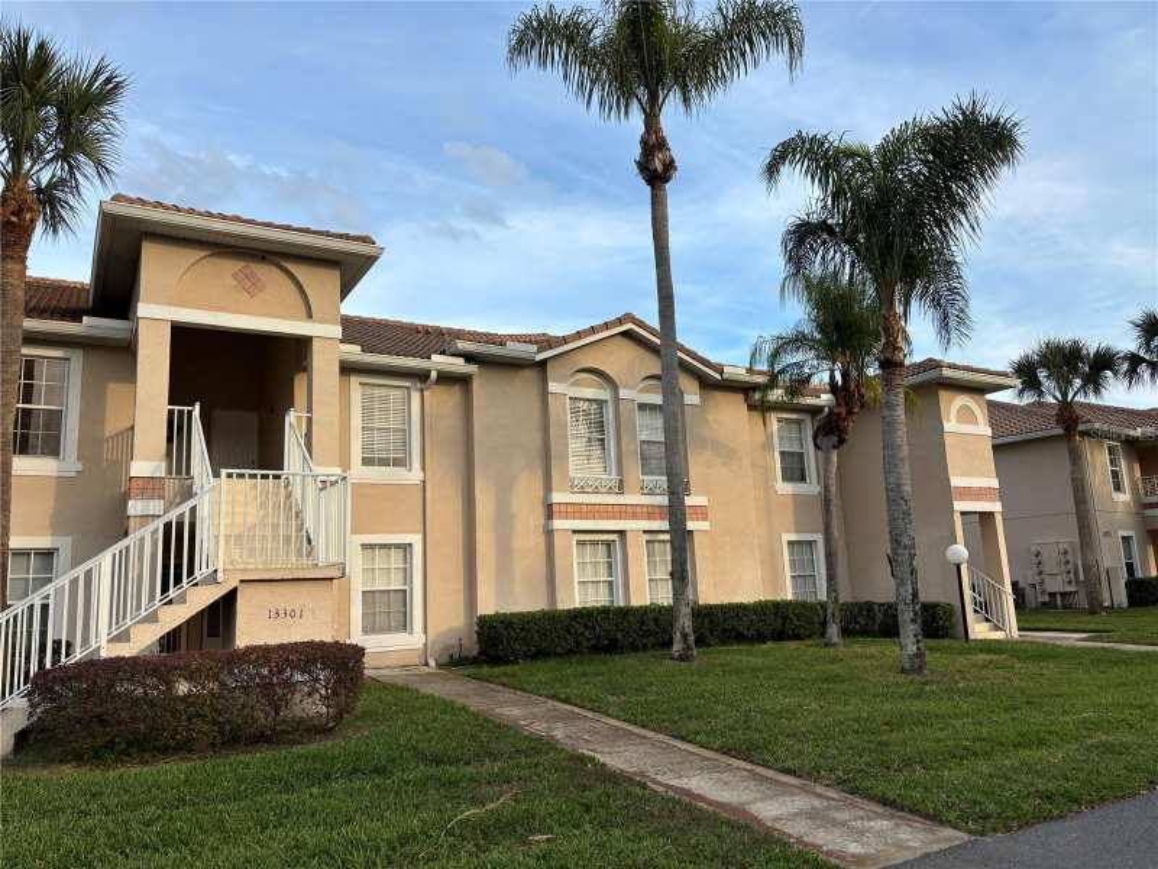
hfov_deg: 67.3
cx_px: 579
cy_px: 434
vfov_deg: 53.1
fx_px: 870
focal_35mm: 26
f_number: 1.6
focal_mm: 5.96
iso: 50
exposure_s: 1/1590
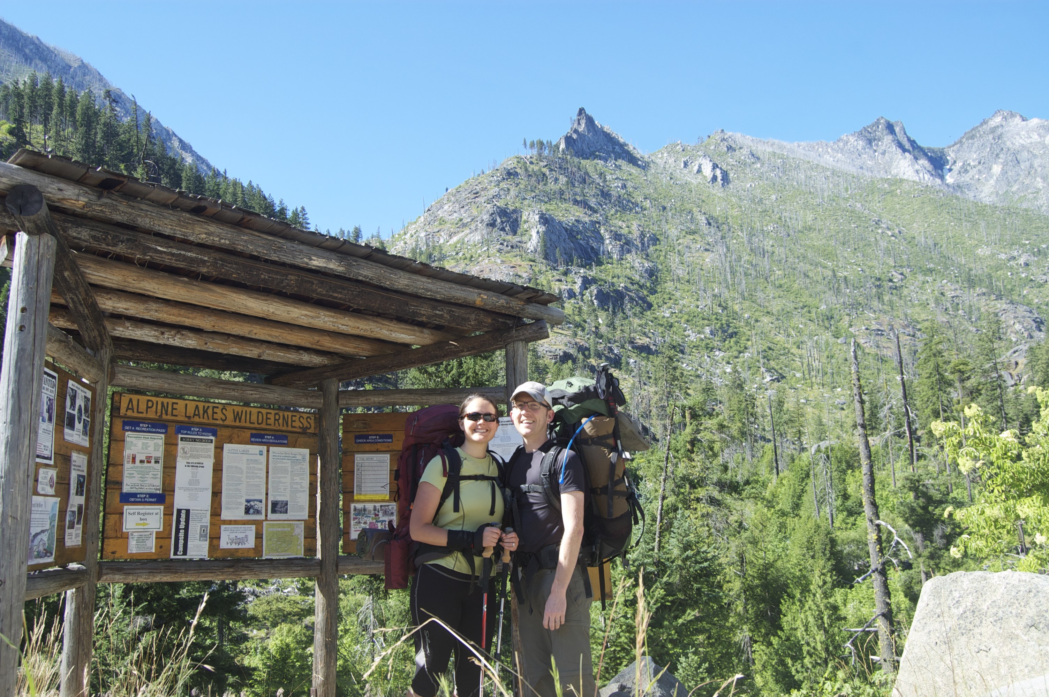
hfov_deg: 62.0
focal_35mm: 30
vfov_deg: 43.5
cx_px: 524
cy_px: 348
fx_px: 873
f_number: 7.1
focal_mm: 20
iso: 200
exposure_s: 1/200
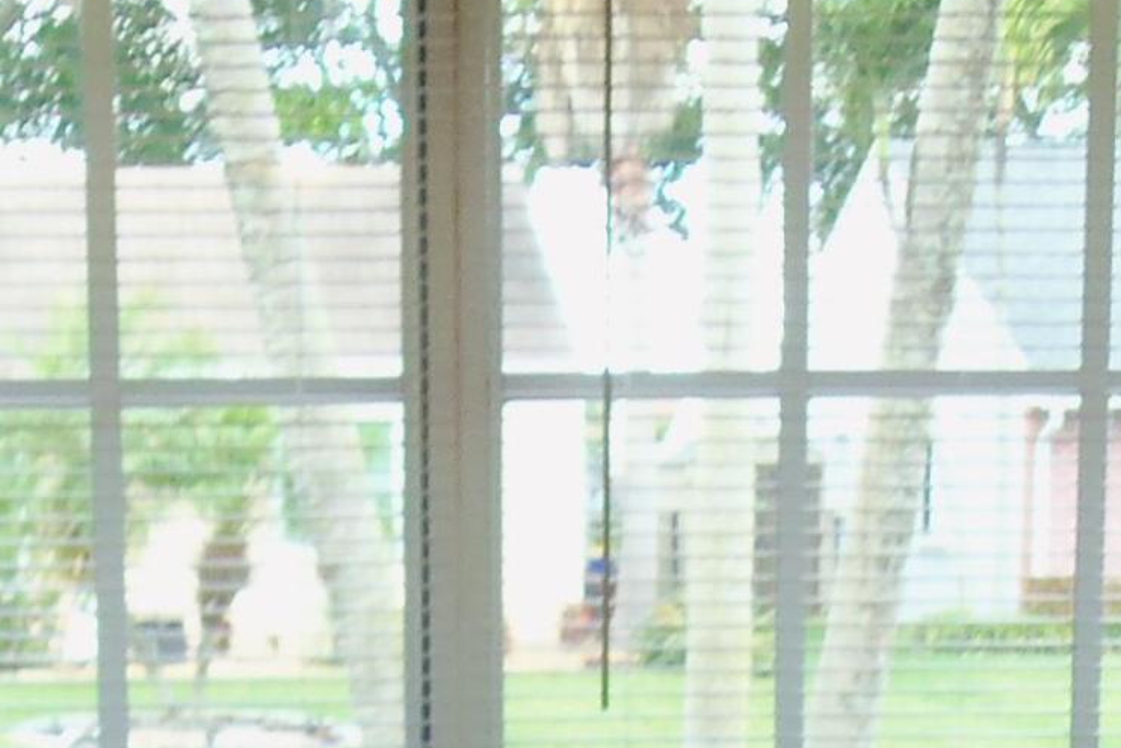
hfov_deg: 17.4
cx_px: 314
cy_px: 1247
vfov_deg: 11.1
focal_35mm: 117
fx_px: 3644
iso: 100
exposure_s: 1/30
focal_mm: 5.2
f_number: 3.4
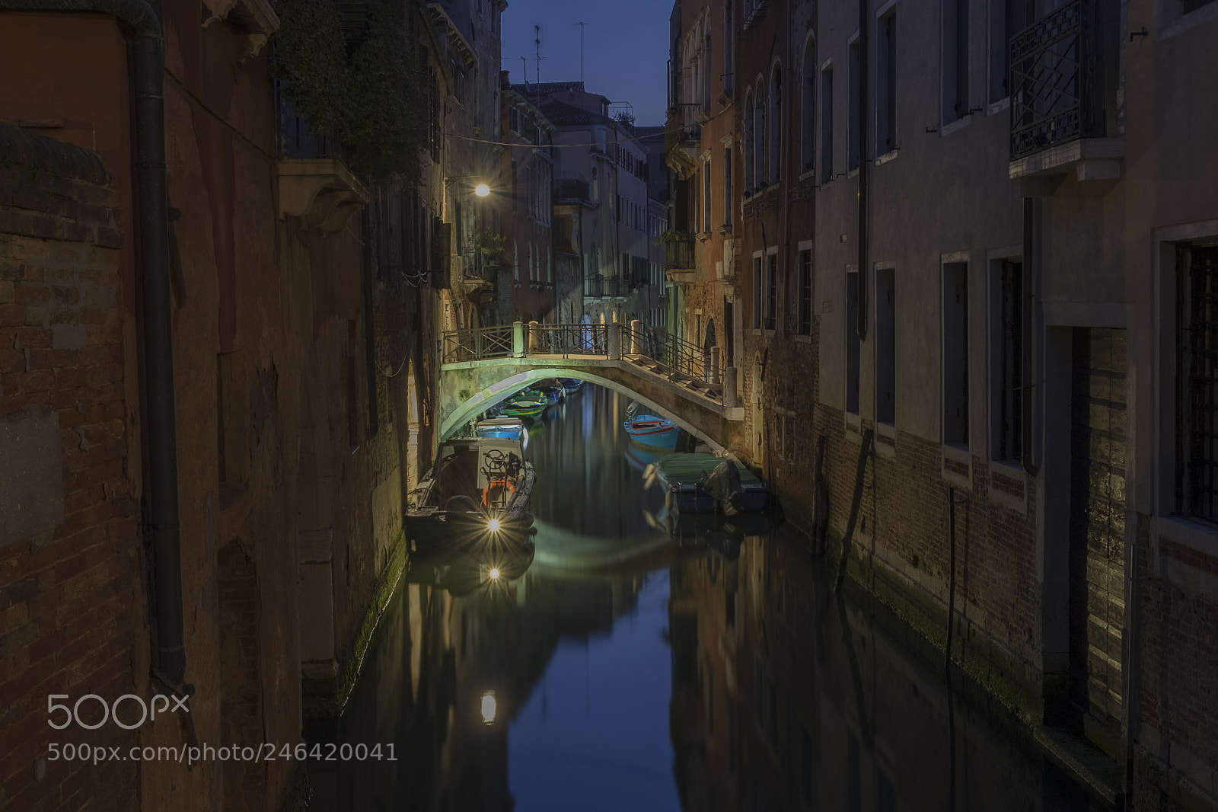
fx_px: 1285
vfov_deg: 35.0
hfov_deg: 50.7
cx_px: 609
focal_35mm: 38
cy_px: 406
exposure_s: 30
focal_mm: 25.4
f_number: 11
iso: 500
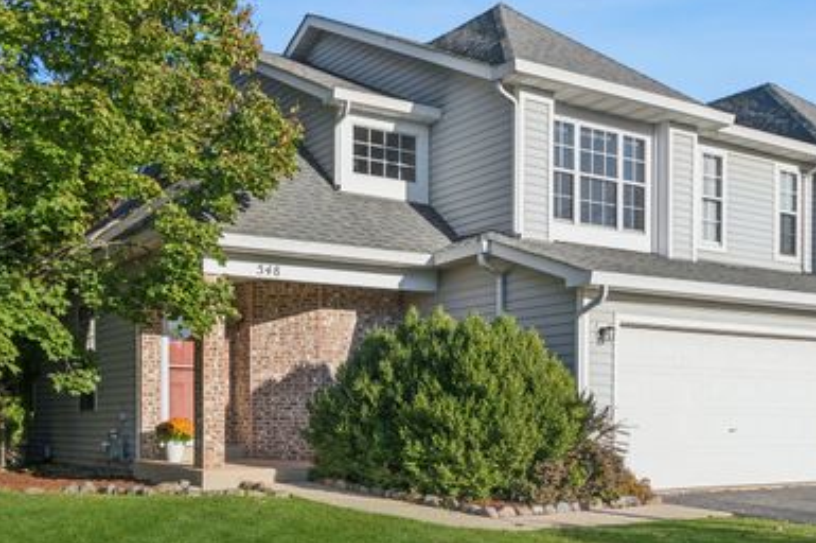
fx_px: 883
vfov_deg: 34.0
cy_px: 330
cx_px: 318
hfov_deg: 49.2
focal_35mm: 39
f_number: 8
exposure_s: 1/400
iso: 200
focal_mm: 20
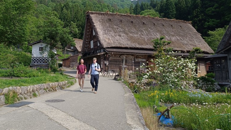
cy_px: 43
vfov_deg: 33.4
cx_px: 85
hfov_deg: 55.9
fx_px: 214
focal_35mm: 35
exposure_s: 1/671
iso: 53
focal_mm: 6.14
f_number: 1.65
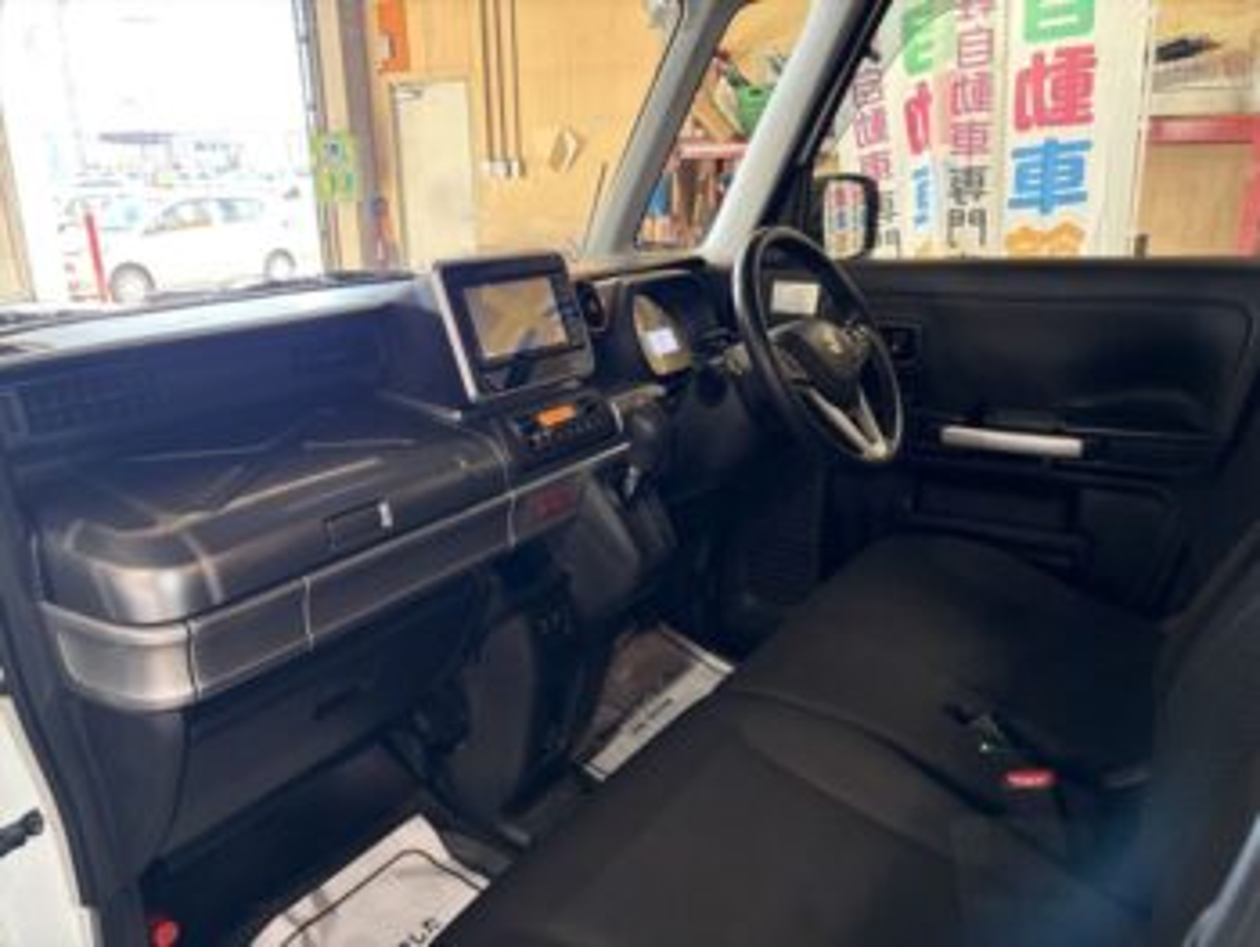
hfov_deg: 67.3
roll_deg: +0.8
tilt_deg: -17.5
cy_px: 474
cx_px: 630
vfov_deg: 53.1
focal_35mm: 26
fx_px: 947
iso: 320
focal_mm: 5.96
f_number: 1.6
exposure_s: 1/60
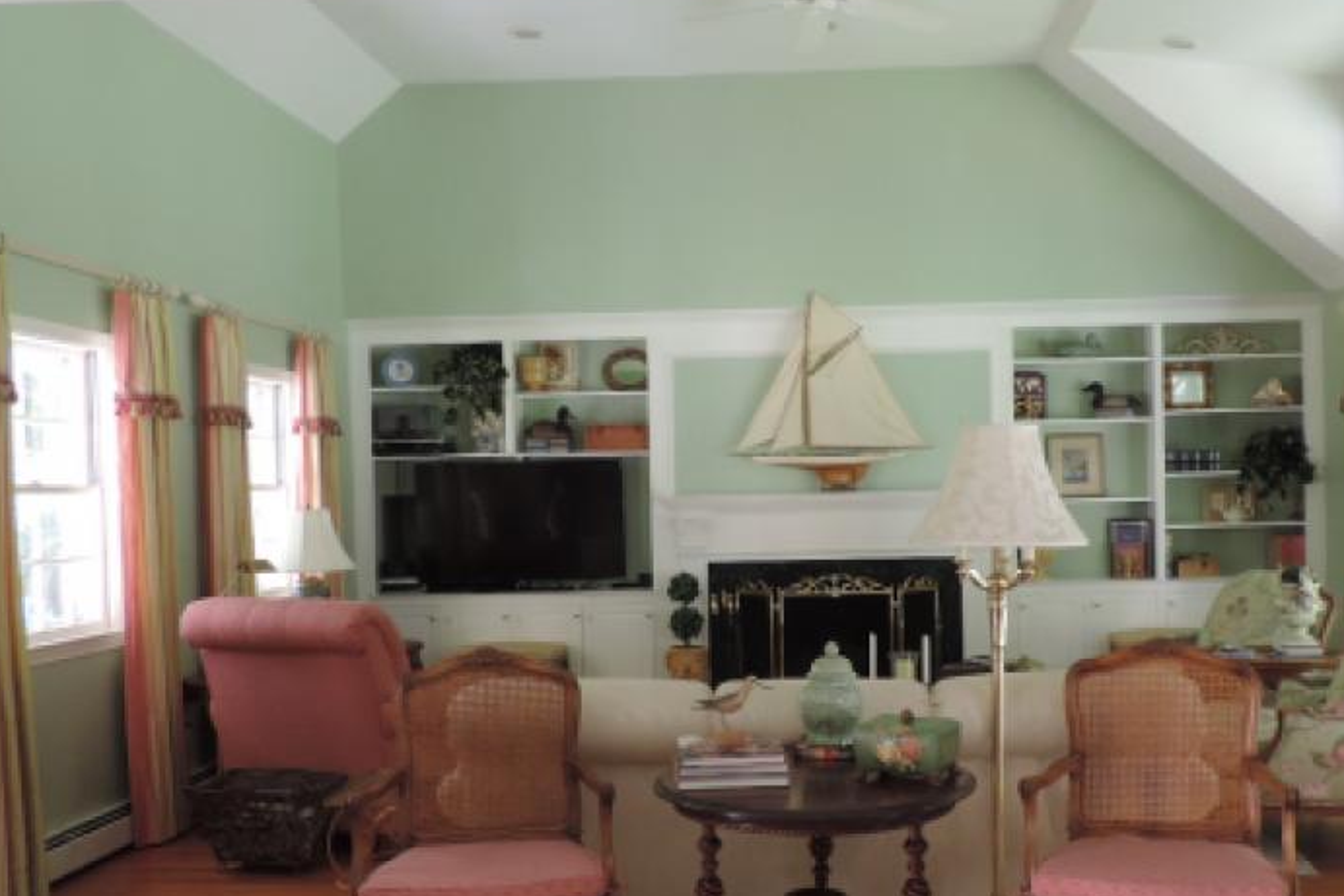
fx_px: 1382
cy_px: 535
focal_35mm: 37
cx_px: 784
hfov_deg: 51.6
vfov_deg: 35.8
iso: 280
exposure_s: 1/30
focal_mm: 4.3
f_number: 3
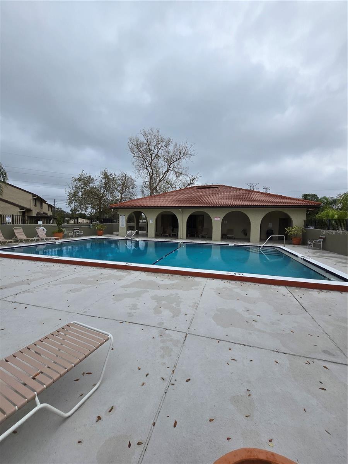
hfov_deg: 89.9
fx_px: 174
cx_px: 174
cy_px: 232
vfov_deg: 106.2
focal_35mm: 13
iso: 25
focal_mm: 1.7
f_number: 2.2
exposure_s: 1/1989
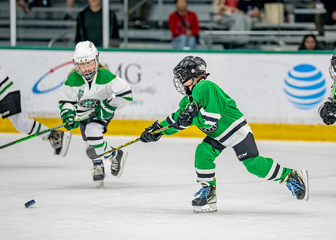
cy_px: 116
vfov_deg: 5.7
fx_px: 2429
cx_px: 224
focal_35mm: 255
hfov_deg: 7.9
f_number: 2.8
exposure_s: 1/1250
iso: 1000
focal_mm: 194
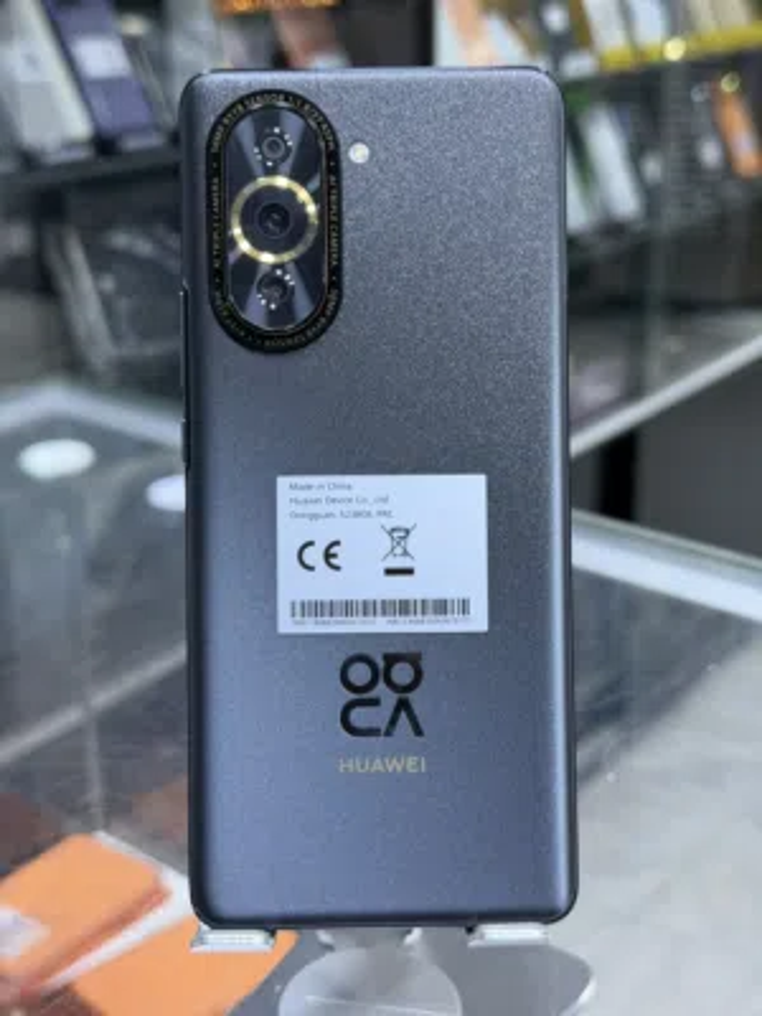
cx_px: 381
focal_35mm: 48
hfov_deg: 30.3
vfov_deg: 39.7
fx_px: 1409
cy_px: 508
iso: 160
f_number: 1.78
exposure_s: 1/97
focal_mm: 6.76
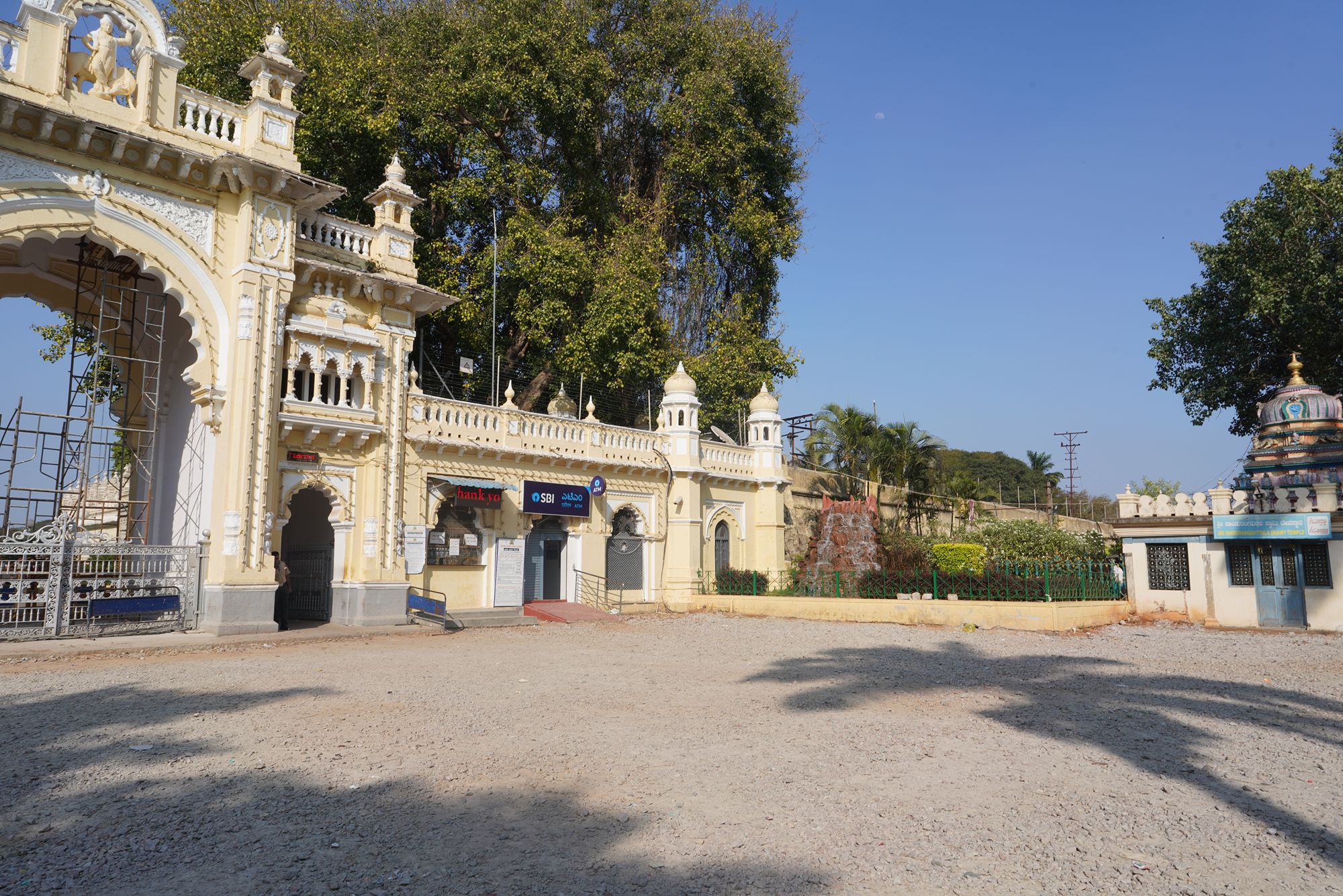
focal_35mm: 24
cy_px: 448
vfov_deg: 53.1
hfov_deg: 73.7
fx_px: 895
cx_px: 672
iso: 100
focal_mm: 24
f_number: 16
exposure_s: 1/100
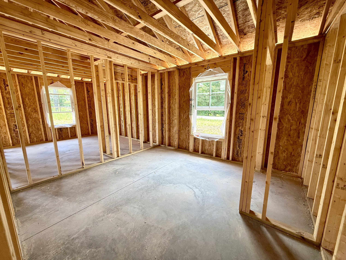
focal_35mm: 14
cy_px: 130
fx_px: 140
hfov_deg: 102.1
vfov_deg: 85.7
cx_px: 173
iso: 80
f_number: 2.2
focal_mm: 2.22
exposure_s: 1/99
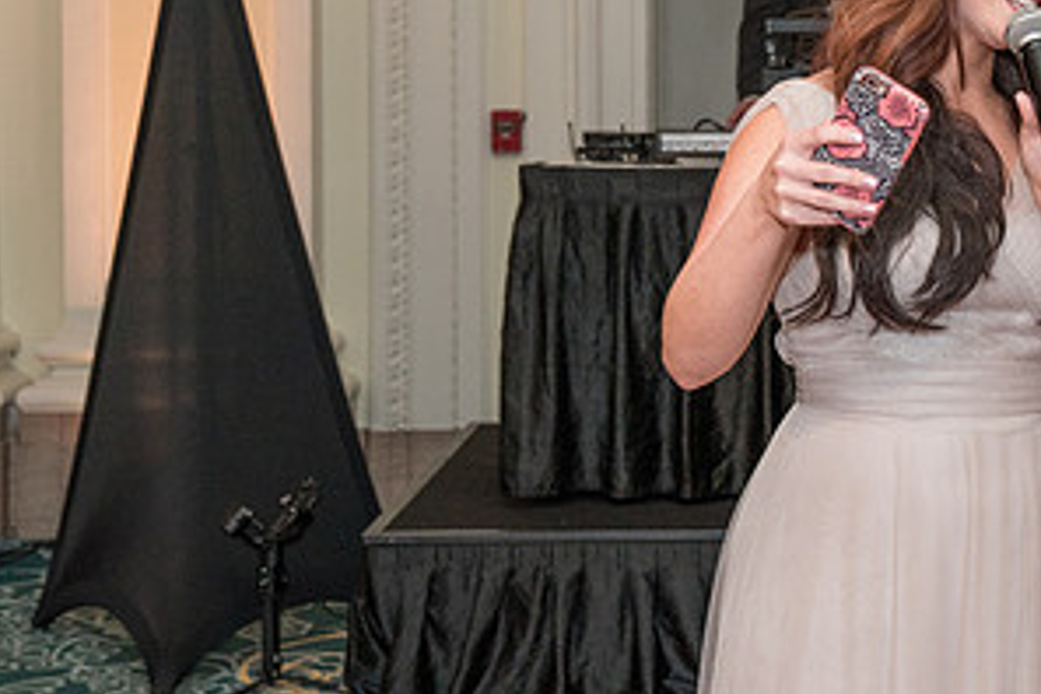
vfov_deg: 15.7
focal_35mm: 86
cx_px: 873
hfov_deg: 23.2
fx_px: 2487
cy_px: 70
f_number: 5
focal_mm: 37
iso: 2000
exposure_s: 1/200
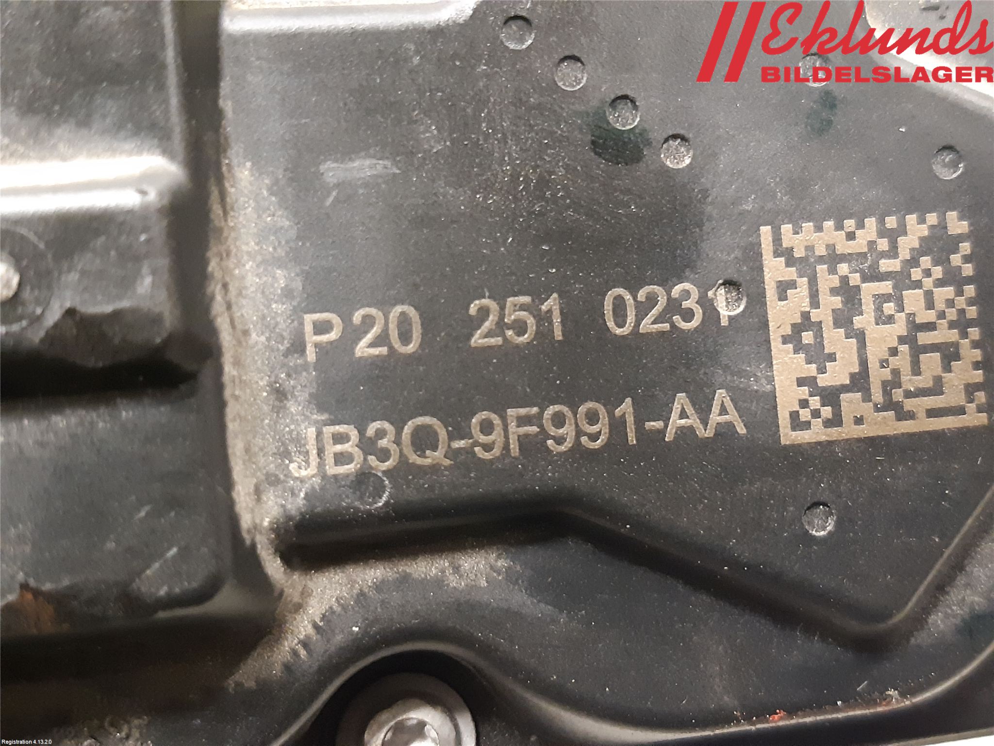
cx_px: 497
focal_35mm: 26
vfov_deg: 53.1
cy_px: 373
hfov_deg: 67.3
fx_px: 747
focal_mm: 3.93
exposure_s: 1/25
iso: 640
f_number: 1.7
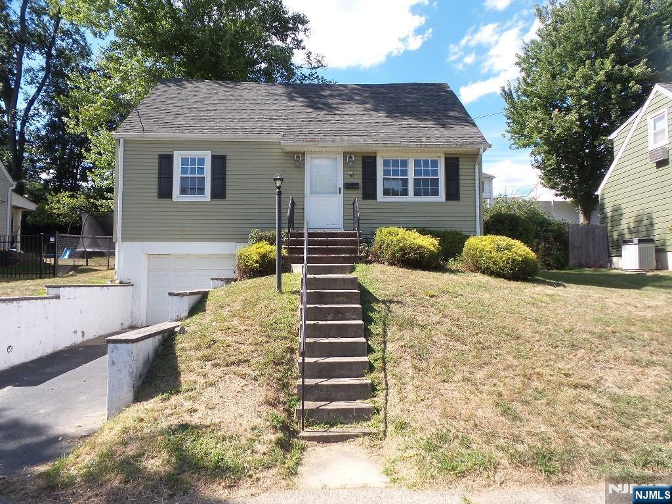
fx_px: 446
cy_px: 252
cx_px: 336
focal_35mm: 23
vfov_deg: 58.9
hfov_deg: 73.9
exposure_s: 1/500
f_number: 3.5
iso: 100
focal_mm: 4.1
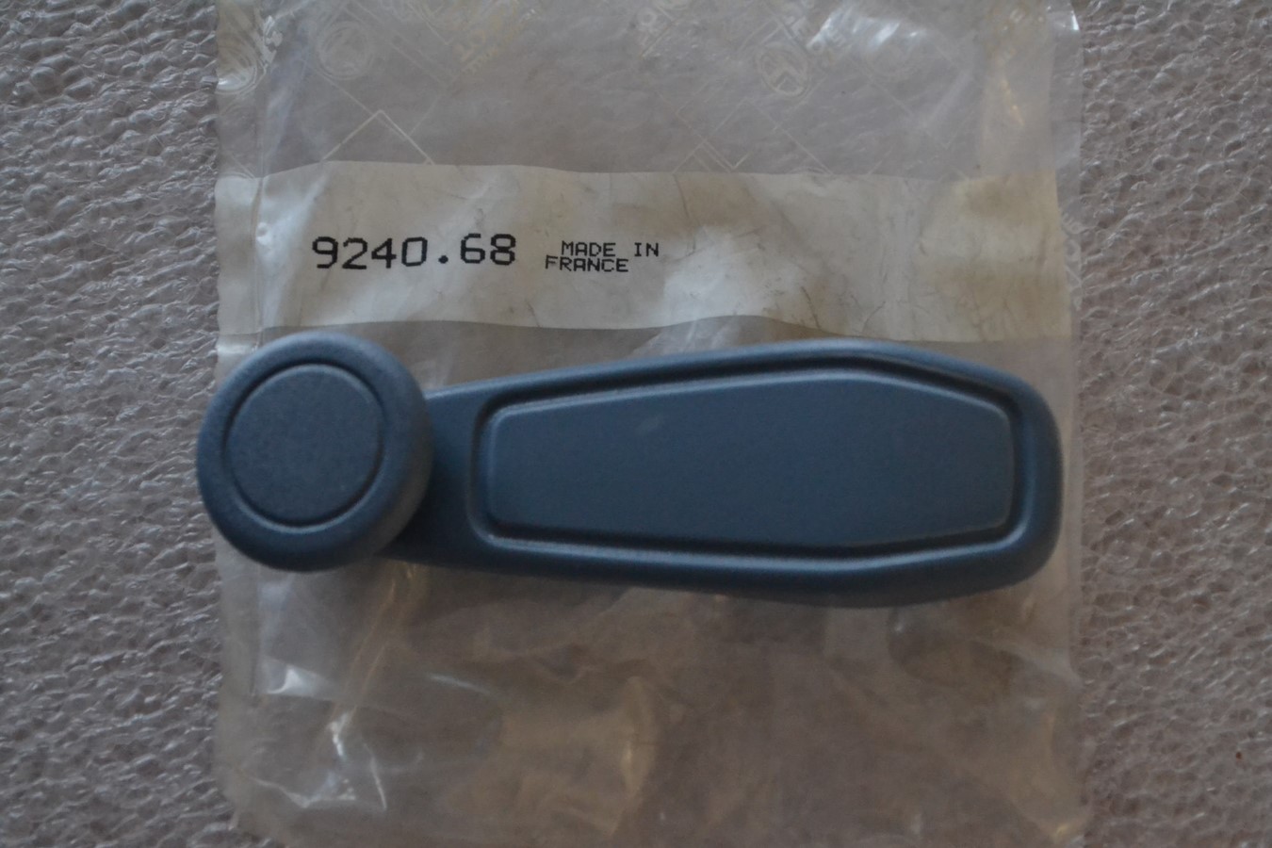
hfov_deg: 30.5
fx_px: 2332
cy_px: 424
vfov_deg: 20.6
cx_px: 636
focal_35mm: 66
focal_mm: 44
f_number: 5.3
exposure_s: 1/20
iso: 3200
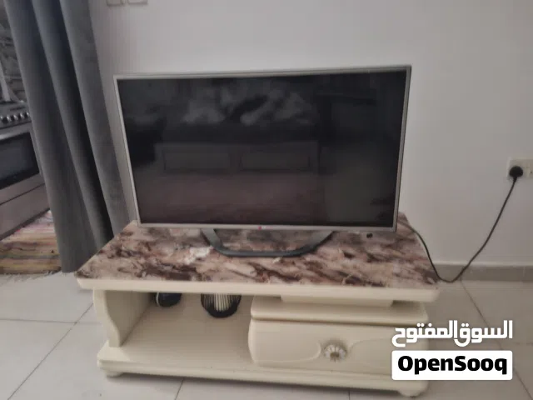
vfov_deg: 58.9
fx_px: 354
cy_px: 200
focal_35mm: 23
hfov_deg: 73.9
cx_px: 266
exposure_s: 1/13
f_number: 1.8
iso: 1250
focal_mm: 5.54
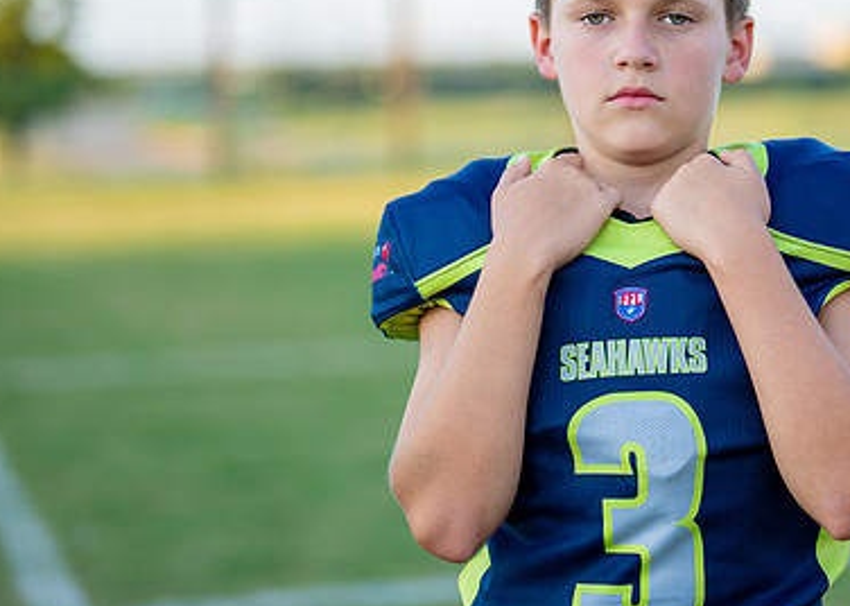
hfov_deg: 19.7
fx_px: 2436
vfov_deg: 14.2
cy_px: 203
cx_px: 634
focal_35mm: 101
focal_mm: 50
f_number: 1.2
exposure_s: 1/2000
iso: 160
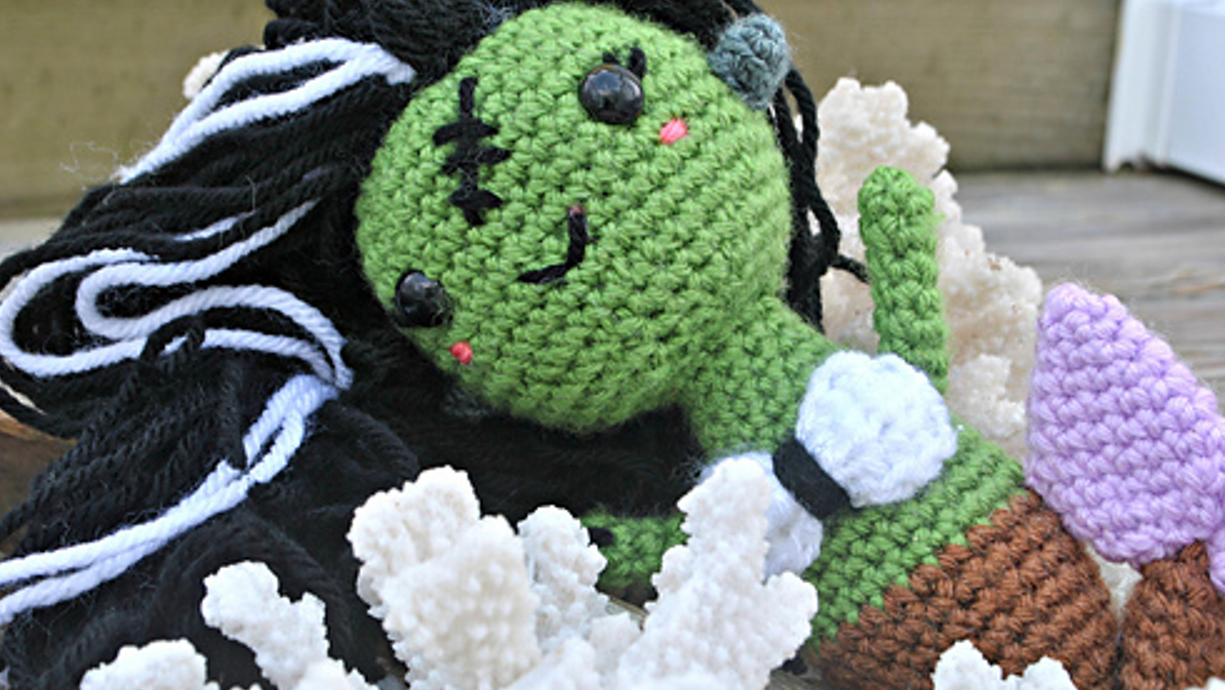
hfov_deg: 34.3
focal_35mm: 61
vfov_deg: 19.7
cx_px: 605
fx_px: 1982
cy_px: 334
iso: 200
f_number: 11
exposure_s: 1/25
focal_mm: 38
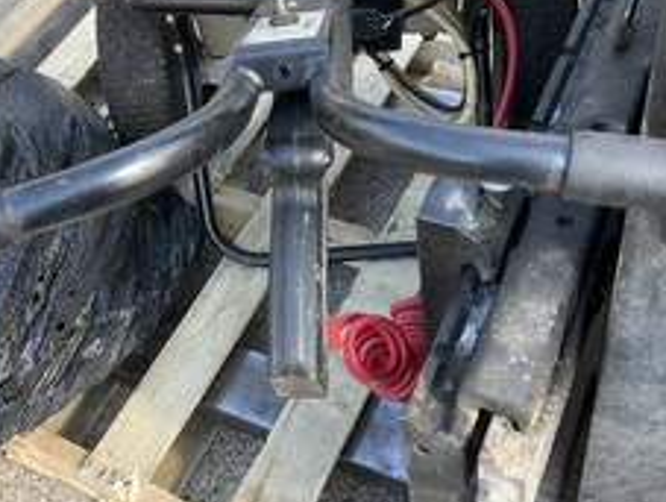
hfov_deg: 37.1
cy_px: 167
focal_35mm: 51
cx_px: 226
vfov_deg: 28.5
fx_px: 983
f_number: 1.8
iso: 16
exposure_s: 1/122
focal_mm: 3
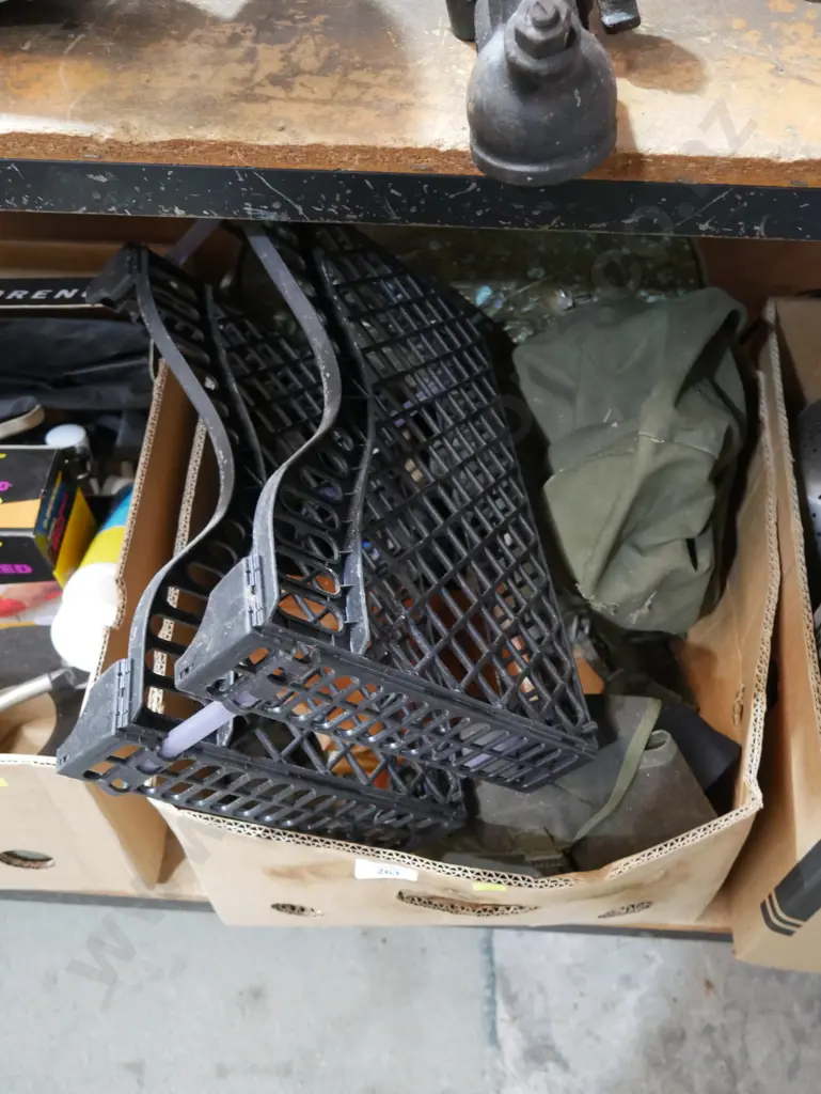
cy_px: 547
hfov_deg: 44.2
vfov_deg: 56.8
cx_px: 410
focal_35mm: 32
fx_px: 1011
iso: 2500
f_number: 3.6
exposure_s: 1/60
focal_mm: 16
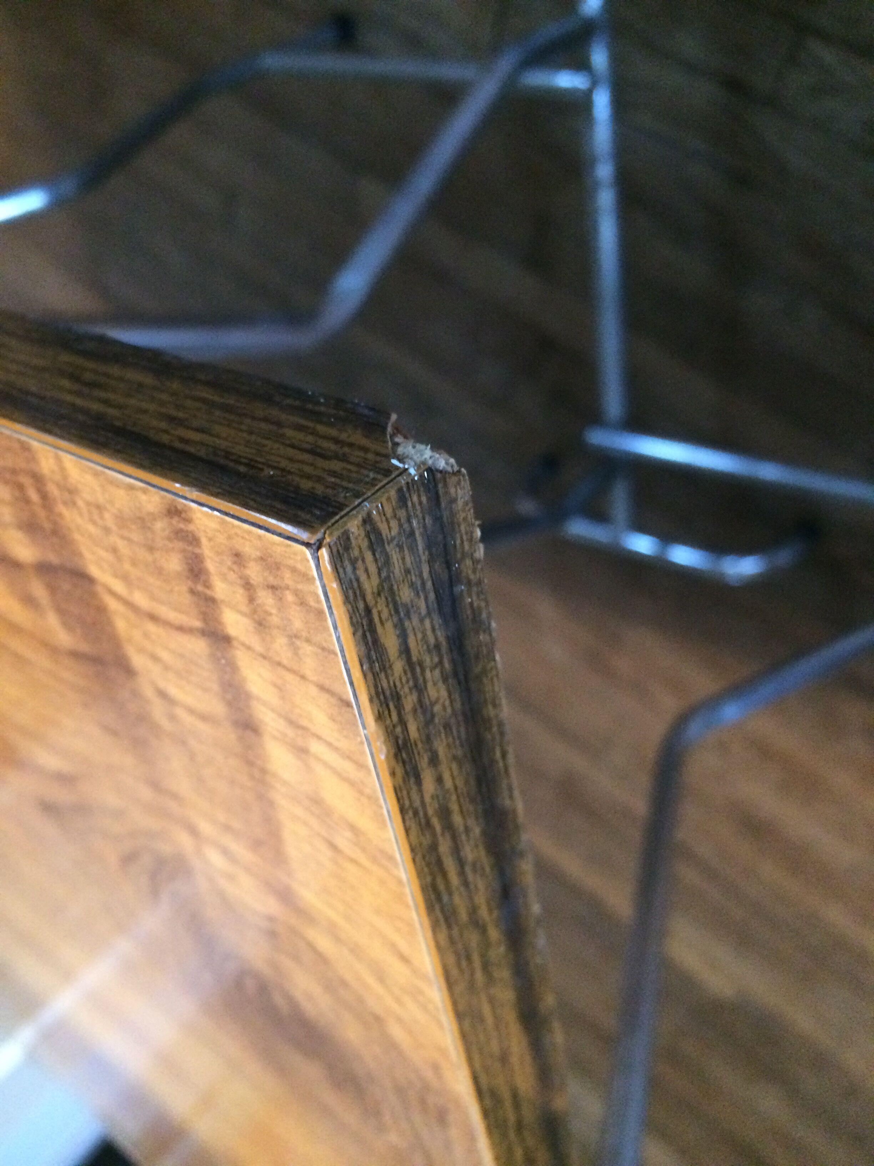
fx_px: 976
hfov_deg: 48.2
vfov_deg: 61.7
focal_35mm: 29
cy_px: 583
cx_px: 437
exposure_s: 1/17
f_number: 2.2
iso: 320
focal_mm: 4.15
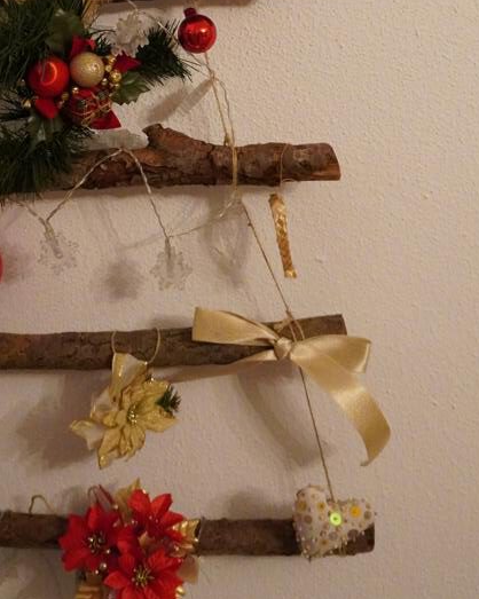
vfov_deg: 28.1
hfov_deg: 23.2
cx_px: 109
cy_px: 62
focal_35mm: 65
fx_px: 1153
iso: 6400
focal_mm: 21
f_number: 4
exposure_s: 1/125
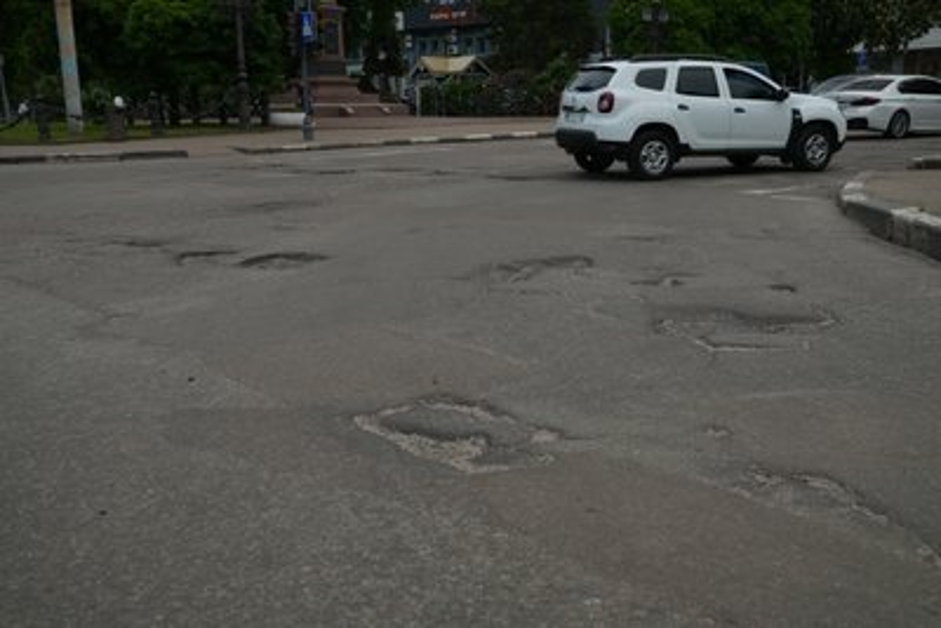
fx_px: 941
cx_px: 470
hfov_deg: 53.1
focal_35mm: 36
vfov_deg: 36.9
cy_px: 314
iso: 125
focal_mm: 36
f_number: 5
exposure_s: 1/125
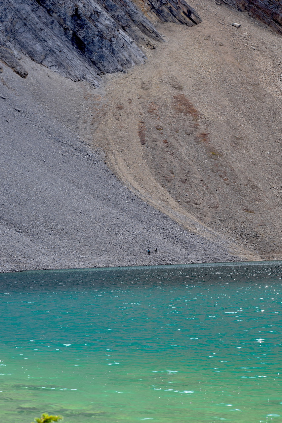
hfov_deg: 16.5
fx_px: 970
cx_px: 141
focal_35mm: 82
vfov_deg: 24.6
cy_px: 212
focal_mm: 55
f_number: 8
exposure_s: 1/250
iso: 220
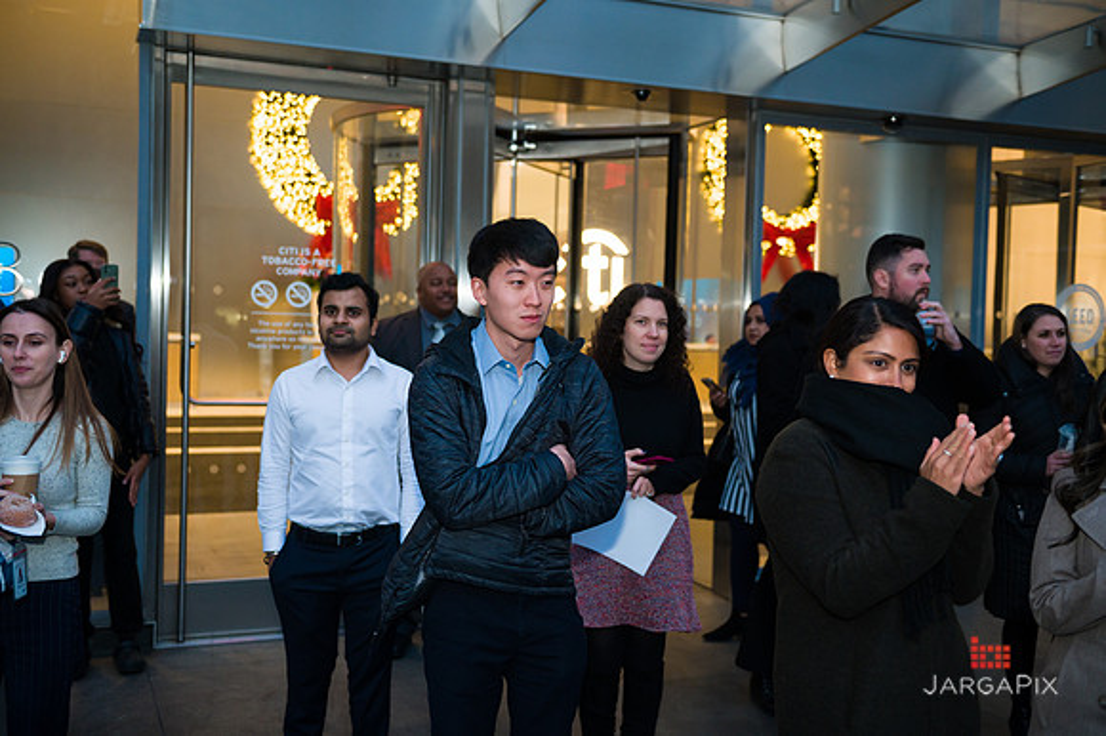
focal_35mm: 38
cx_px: 553
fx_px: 1167
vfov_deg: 35.0
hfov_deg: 50.7
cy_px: 368
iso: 1250
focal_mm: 38
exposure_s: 1/200
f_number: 4
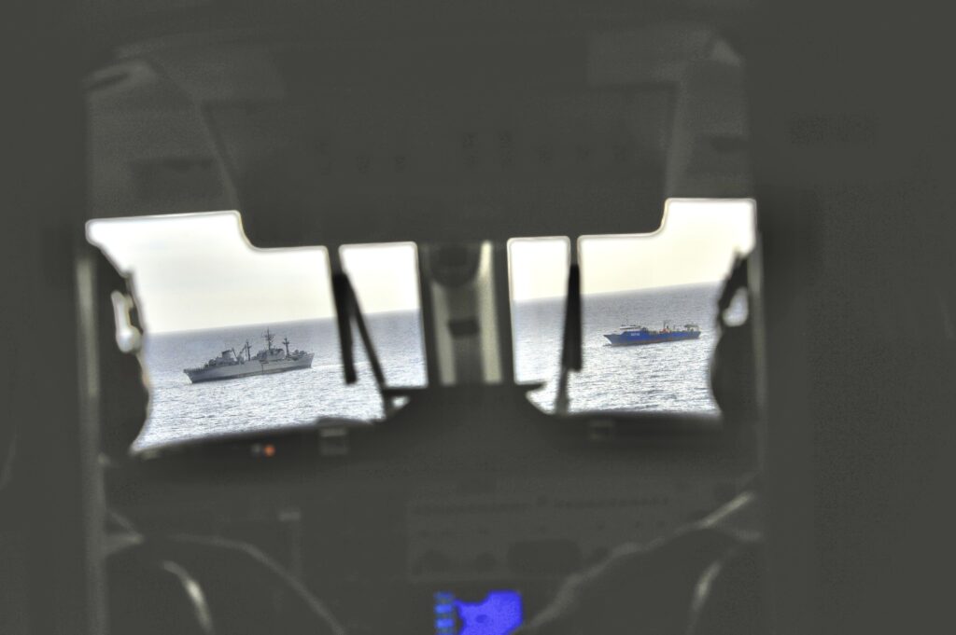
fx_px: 2706
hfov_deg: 20.0
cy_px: 318
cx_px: 478
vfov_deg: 13.4
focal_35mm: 102
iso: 1000
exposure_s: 1/1250
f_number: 10
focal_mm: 102
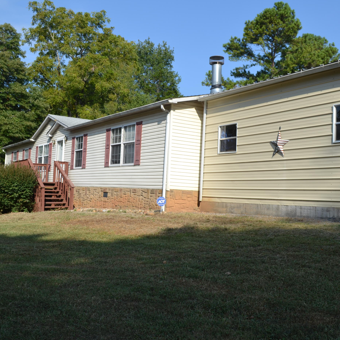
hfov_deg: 40.9
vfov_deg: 40.9
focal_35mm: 41
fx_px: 456
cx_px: 160
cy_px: 158
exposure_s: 1/250
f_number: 8
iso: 100
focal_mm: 20
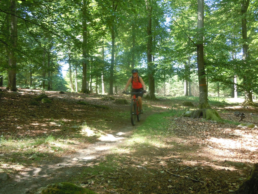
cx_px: 129
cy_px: 97
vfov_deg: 41.8
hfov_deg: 54.0
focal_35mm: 34
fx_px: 253
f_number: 3.6
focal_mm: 6.2
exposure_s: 1/60
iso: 200
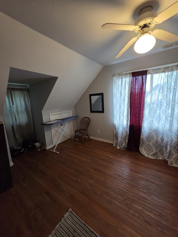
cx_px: 89
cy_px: 118
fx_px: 89
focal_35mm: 13
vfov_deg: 106.2
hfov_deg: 89.9
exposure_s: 1/60
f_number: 2.2
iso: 800
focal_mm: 2.2
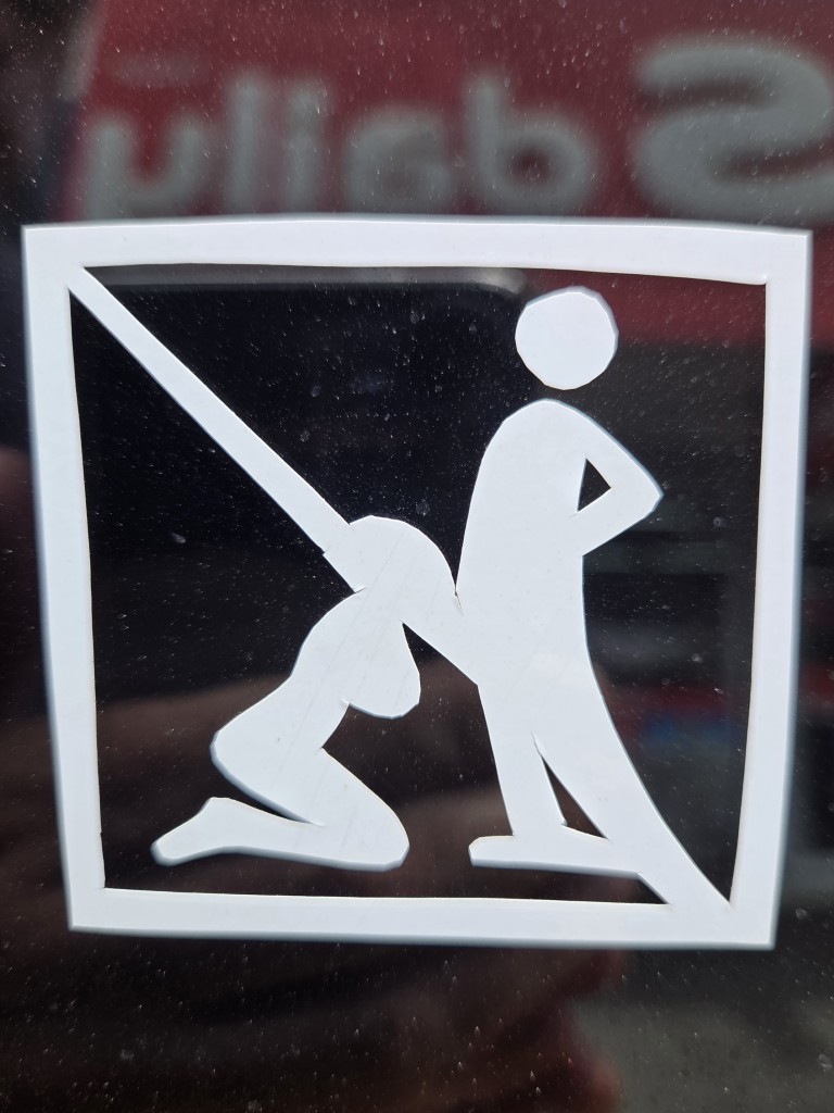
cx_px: 417
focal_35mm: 23
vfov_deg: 73.9
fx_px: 739
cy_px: 556
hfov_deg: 58.9
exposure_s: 1/1111
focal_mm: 5.4
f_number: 1.8
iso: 80
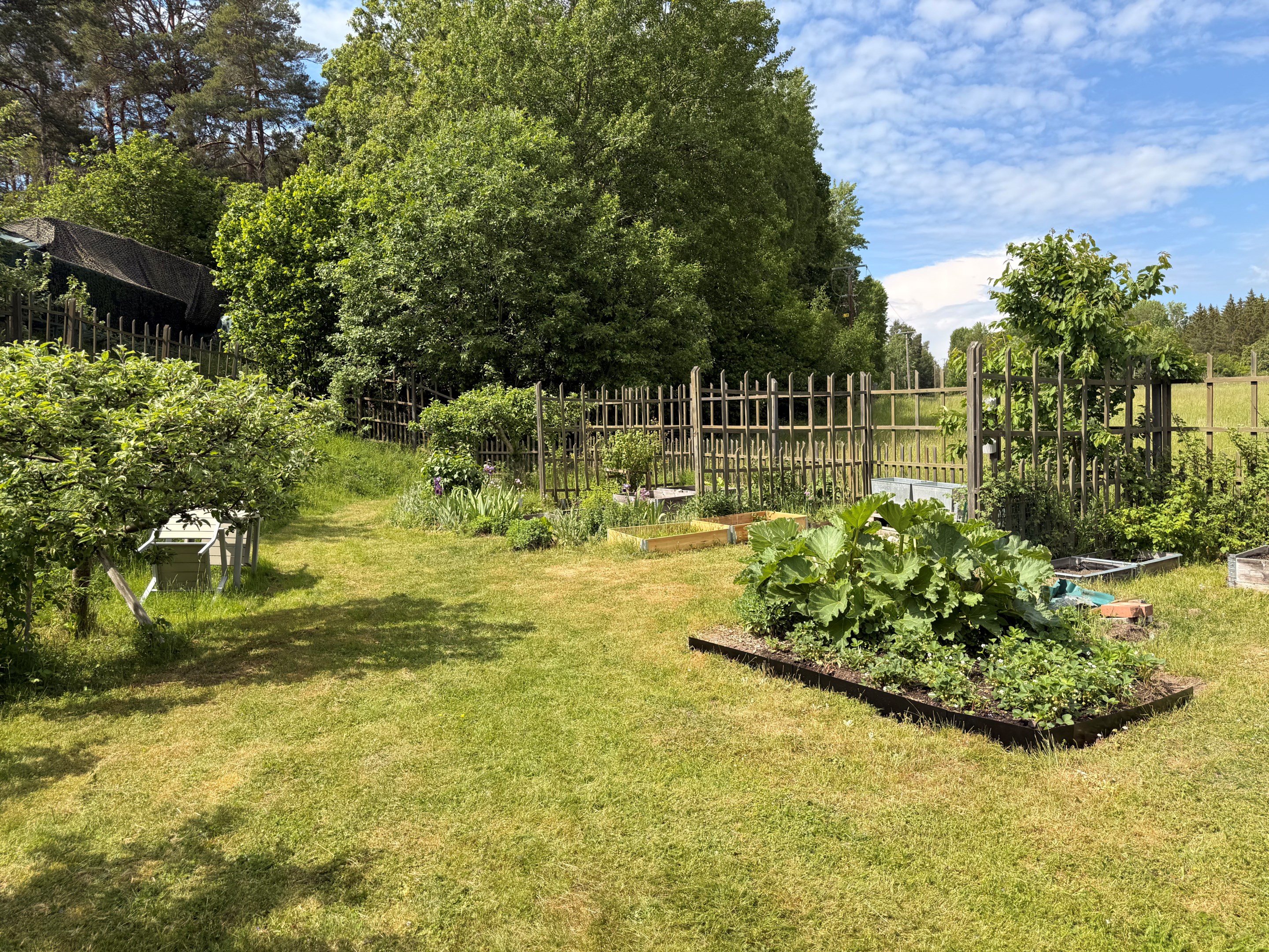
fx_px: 880
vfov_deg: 56.8
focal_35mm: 24
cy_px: 476
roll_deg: +0.8
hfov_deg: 71.6
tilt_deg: -1.2
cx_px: 634
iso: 80
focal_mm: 6.76
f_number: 1.78
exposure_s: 1/3279
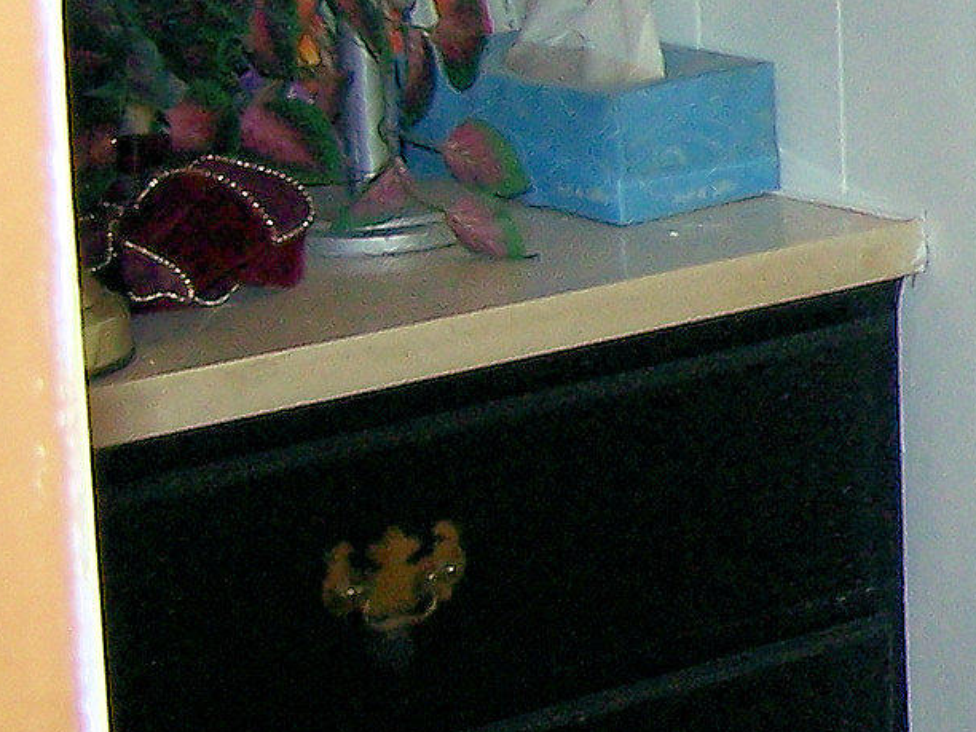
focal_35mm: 160
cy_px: 175
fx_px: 4511
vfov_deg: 9.3
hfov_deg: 11.2
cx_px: 1968
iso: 140
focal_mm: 6.3
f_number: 2.8
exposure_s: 1/60
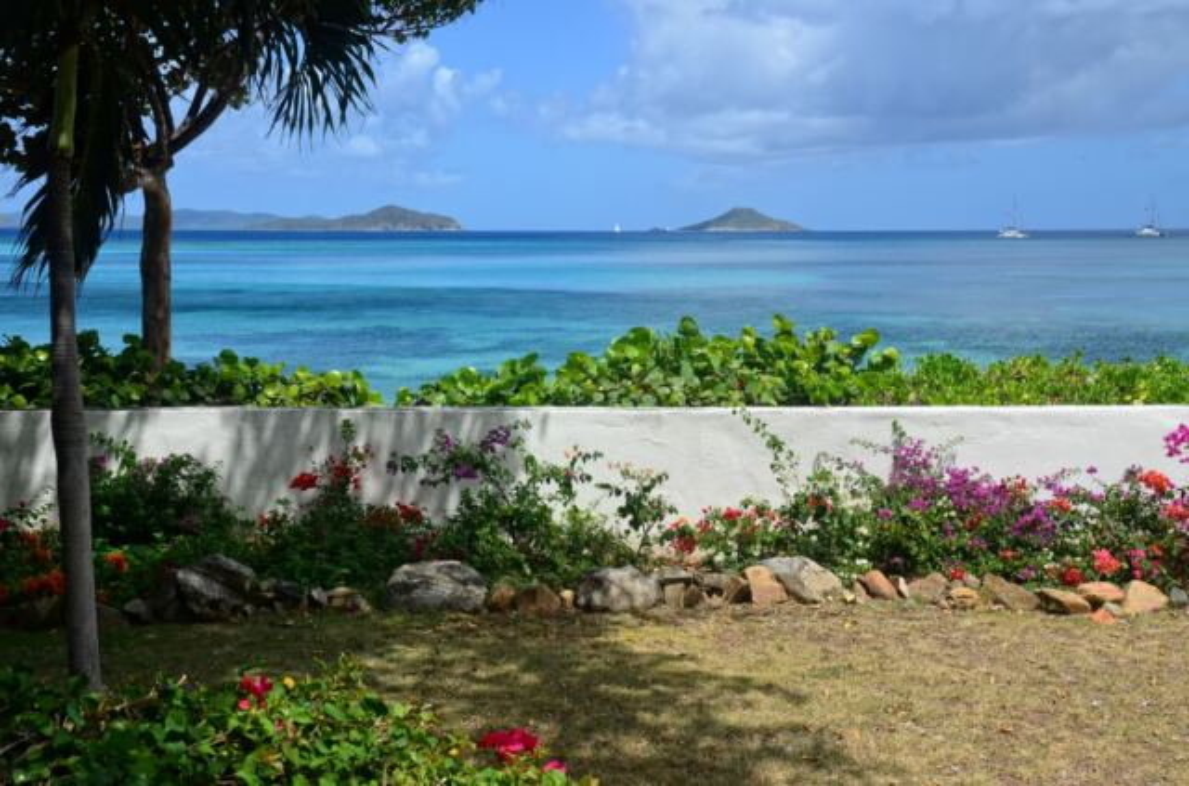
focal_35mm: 46
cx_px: 594
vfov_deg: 28.8
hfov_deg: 42.4
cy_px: 393
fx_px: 1532
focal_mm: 31
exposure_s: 1/200
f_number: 16
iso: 200
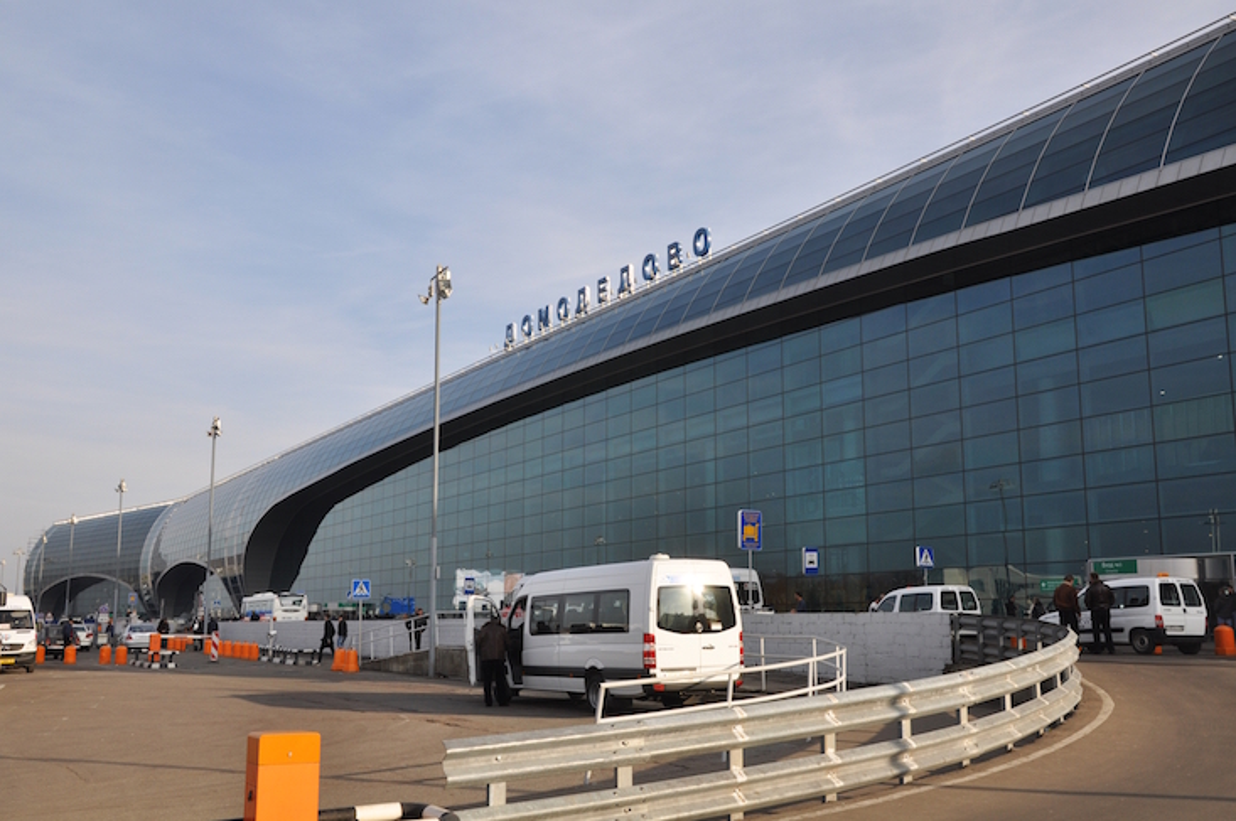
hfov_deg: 53.2
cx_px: 618
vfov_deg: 36.8
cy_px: 410
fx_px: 1235
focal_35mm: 36
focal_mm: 24
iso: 200
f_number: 9
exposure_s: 1/320
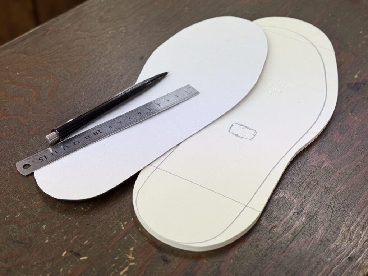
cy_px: 138
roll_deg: -1.4
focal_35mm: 48
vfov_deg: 30.3
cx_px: 184
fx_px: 510
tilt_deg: -44.0
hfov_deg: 39.7
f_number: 1.78
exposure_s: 1/153
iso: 50
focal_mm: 6.76
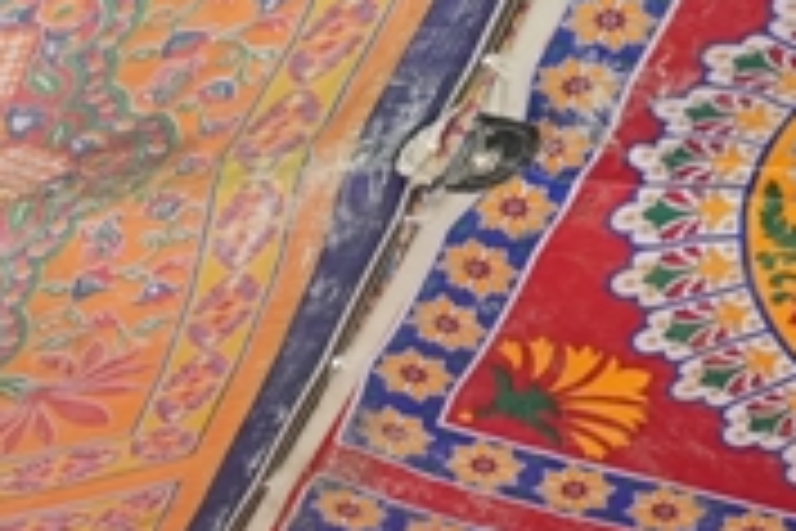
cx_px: -684
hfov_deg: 10.1
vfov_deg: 6.6
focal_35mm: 191
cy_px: 1498
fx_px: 4223
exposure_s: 1/160
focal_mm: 33
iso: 500
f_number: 2.8
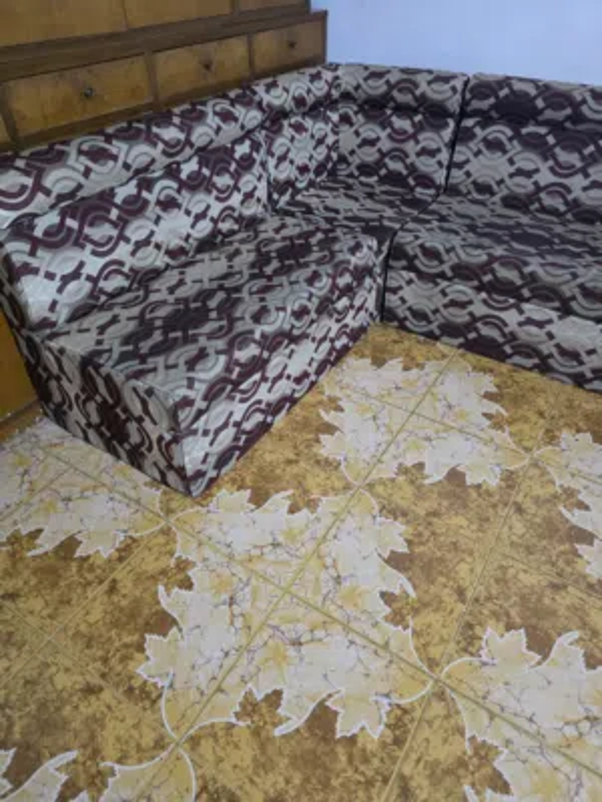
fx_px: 533
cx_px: 301
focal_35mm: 23
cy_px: 401
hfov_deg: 58.9
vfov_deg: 73.9
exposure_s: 1/100
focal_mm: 6.3
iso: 1250
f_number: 1.7
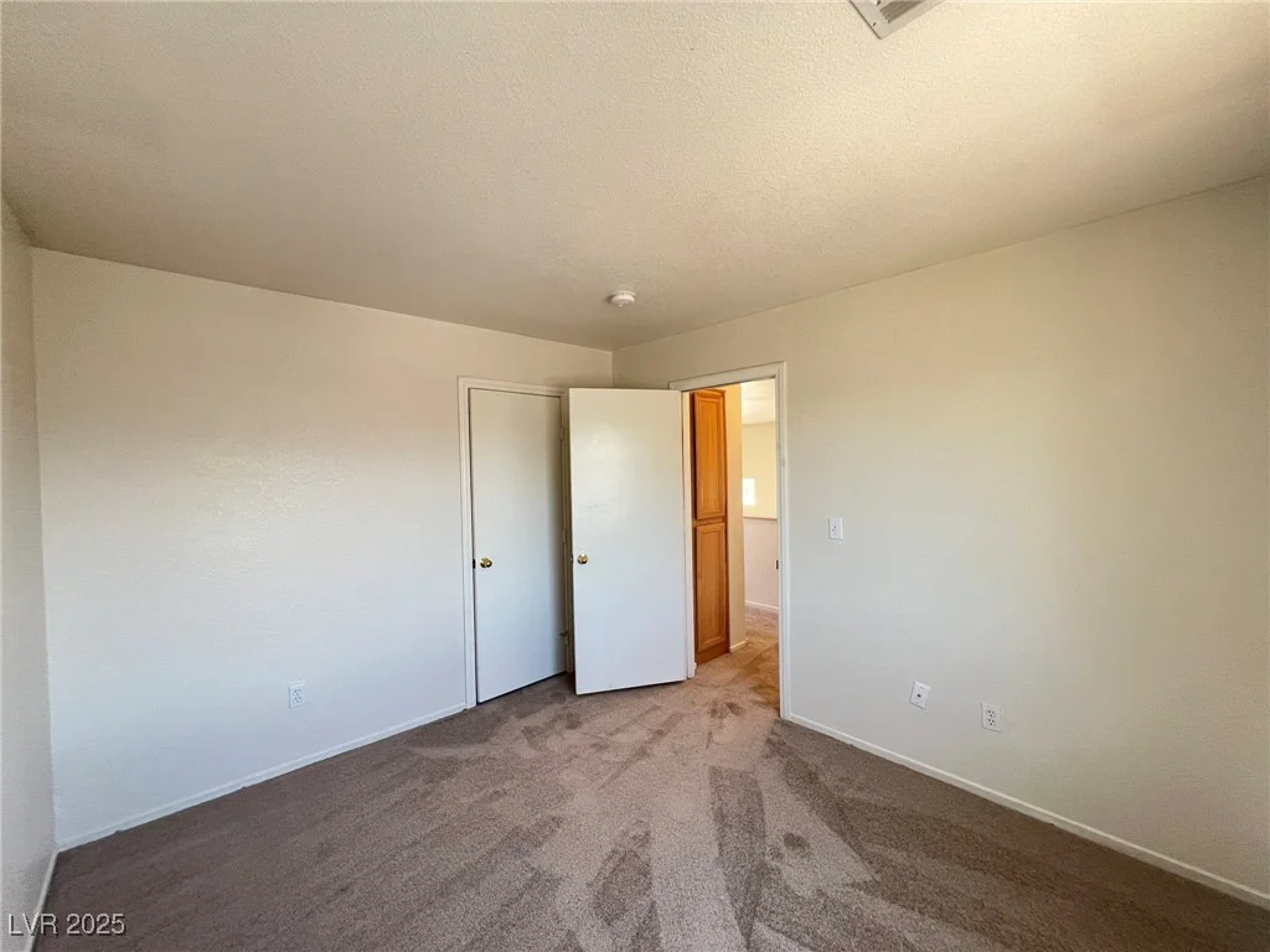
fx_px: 477
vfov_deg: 89.9
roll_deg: +1.4
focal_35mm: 13
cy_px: 476
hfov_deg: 106.2
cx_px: 635
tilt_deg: +0.2
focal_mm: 1.57
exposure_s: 1/30
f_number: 1.8
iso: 160
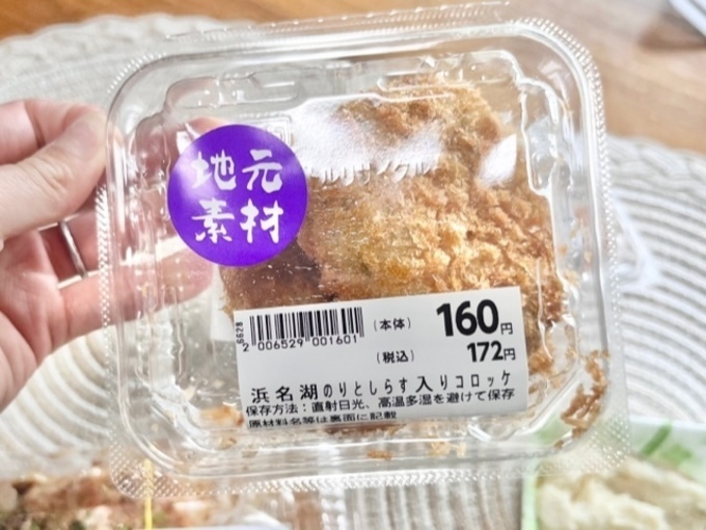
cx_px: 353
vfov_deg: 53.1
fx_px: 530
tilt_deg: -66.5
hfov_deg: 67.3
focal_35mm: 26
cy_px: 265
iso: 50
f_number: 1.6
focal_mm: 5.1
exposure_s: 1/120
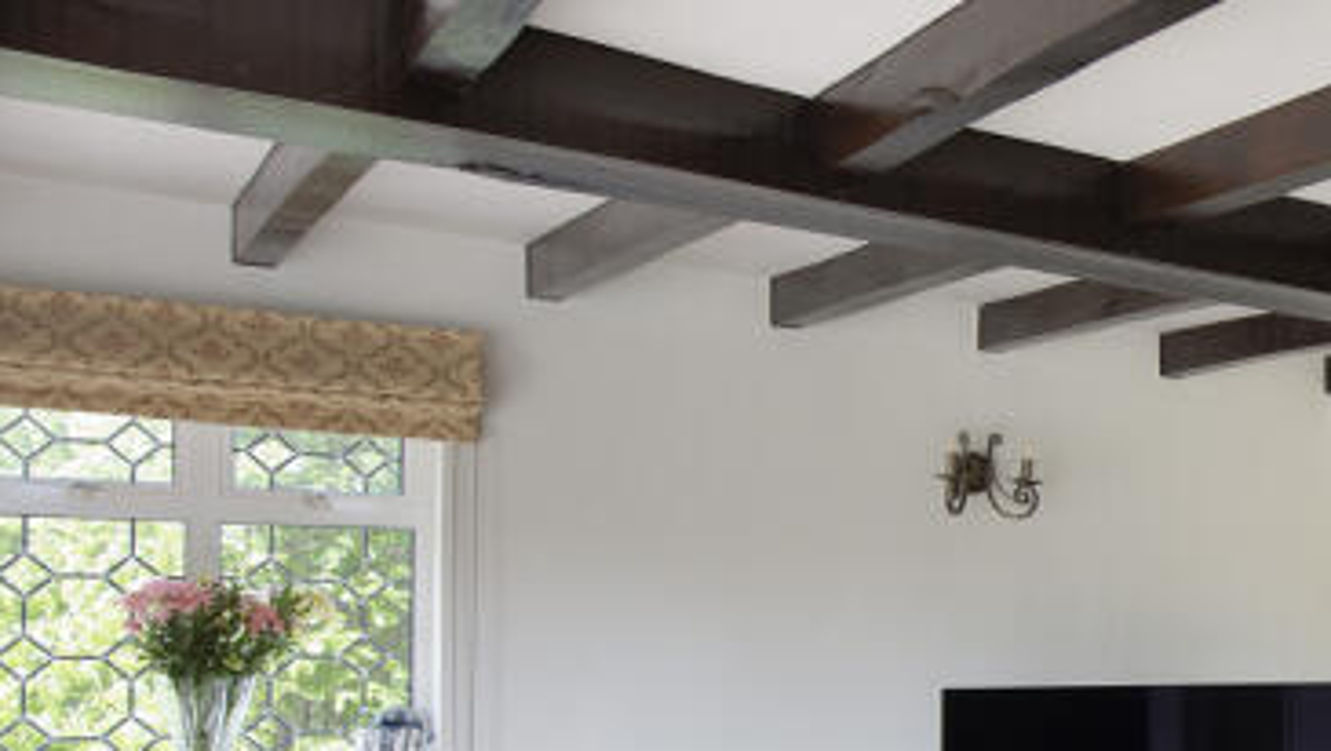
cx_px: 1568
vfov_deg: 24.9
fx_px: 1660
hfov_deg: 35.2
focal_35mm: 47
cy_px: 634
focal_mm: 16
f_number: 6.3
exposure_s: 1/6
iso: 100
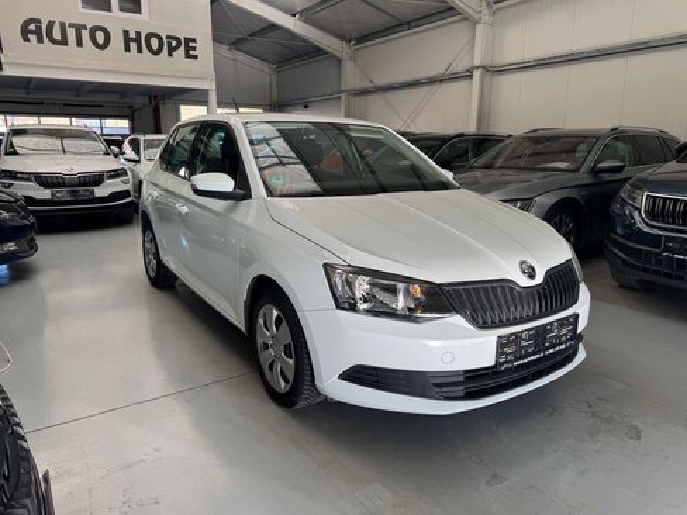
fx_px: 476
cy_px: 258
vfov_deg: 56.8
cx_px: 344
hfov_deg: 71.6
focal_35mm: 24
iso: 50
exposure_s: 1/128
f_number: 1.78
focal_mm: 6.76
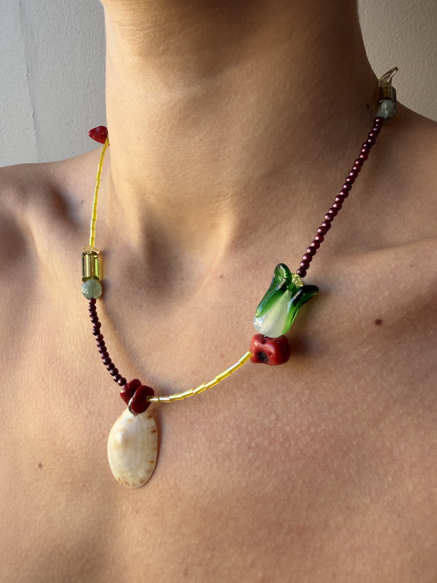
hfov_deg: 56.8
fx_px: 404
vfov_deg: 71.6
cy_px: 292
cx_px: 218
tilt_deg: -13.7
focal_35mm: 24
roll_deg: +1.2
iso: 50
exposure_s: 1/99
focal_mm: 2.22
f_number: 2.2
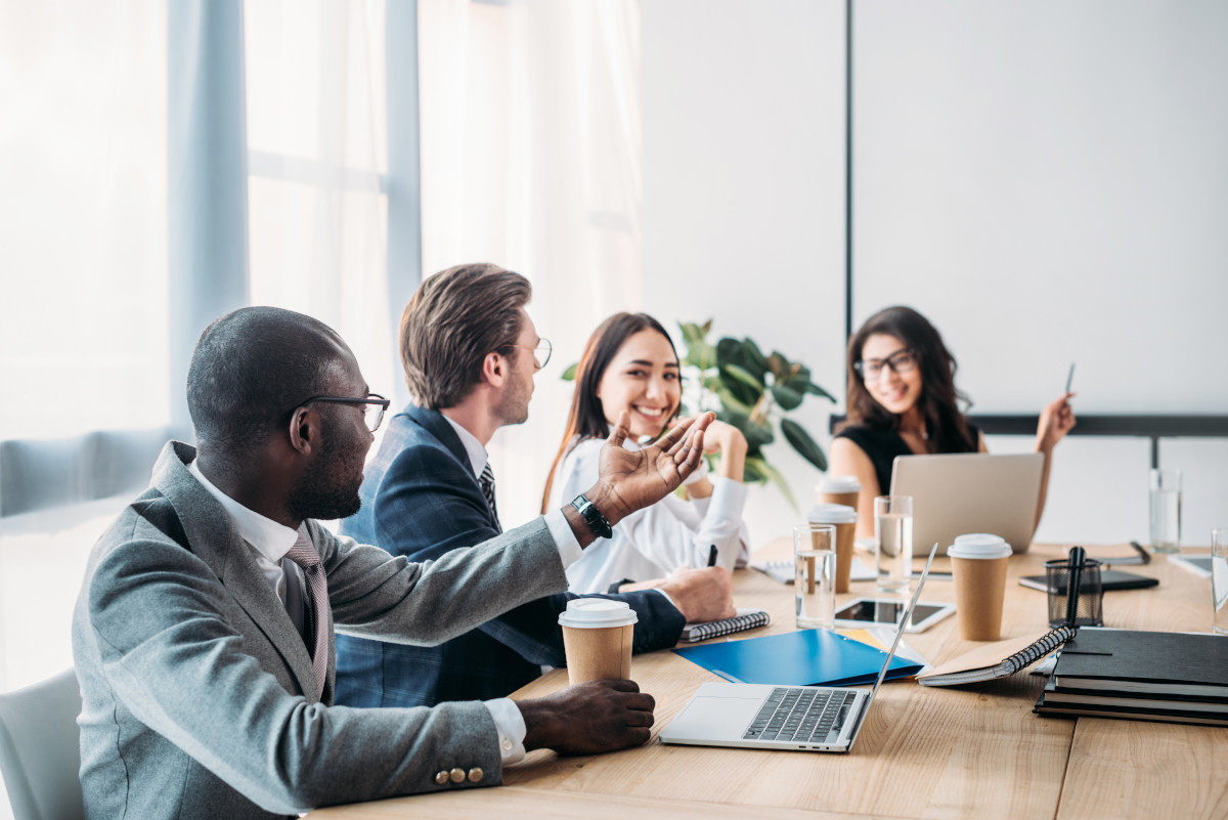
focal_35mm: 50
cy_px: 410
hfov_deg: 39.6
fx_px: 1706
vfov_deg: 27.0
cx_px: 614
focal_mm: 50
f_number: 3.5
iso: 200
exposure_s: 1/200
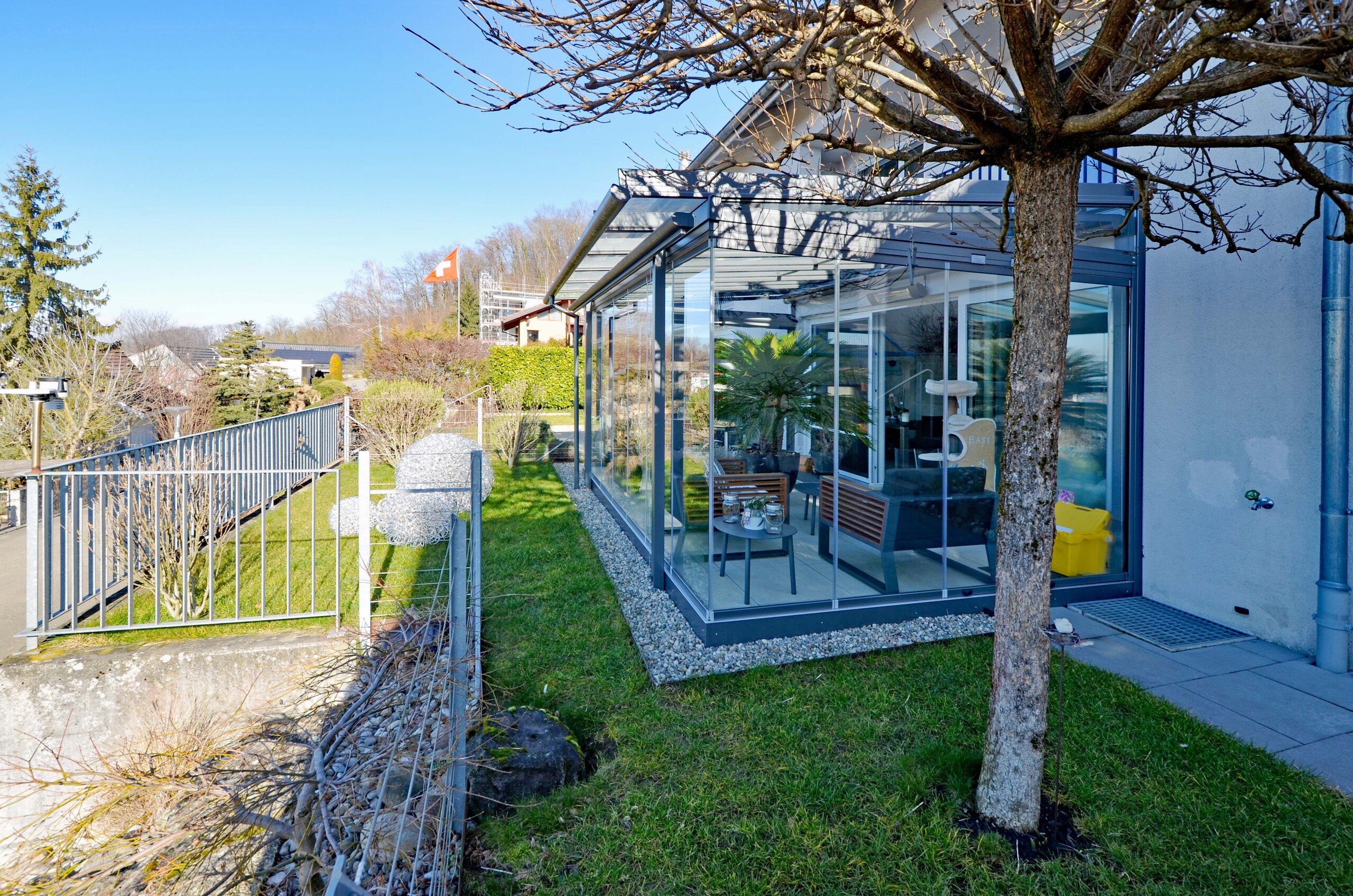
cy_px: 448
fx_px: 563
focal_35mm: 15
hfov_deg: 100.5
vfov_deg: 77.1
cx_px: 676
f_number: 7.1
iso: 100
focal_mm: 10
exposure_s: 1/125
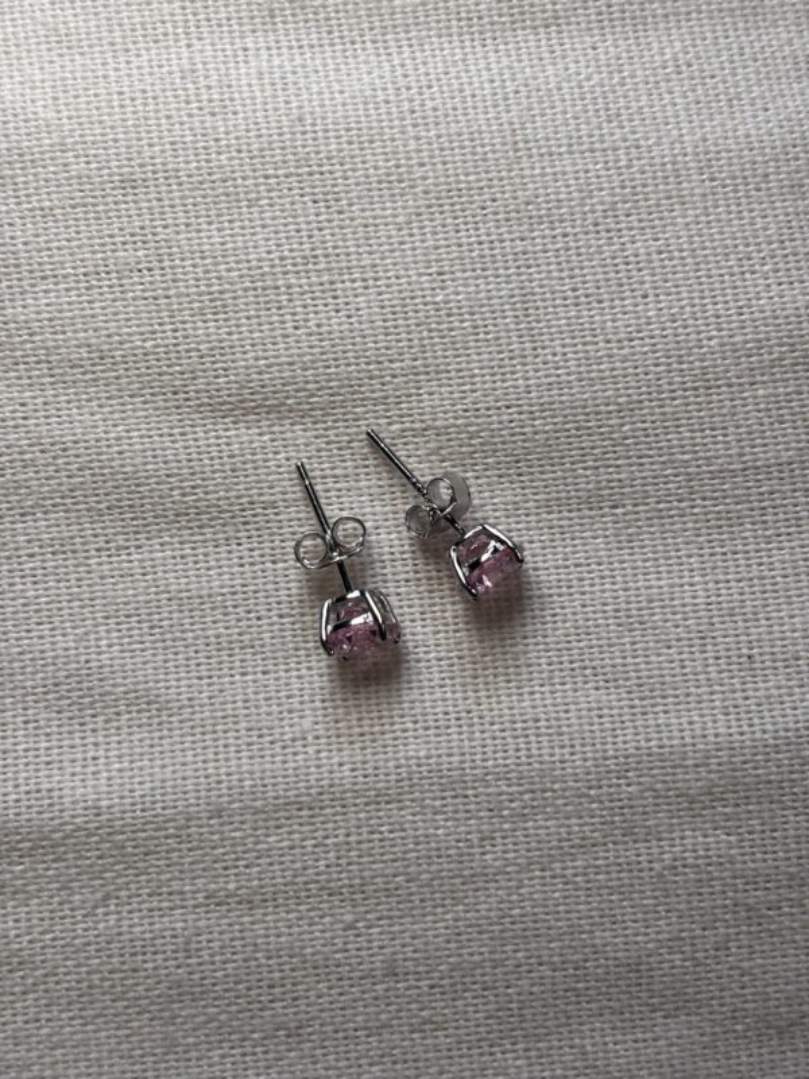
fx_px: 1620
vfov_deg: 36.8
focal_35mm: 52
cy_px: 540
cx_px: 404
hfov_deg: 28.0
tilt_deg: -77.3
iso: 32
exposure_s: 1/520
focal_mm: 5.96
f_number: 1.6
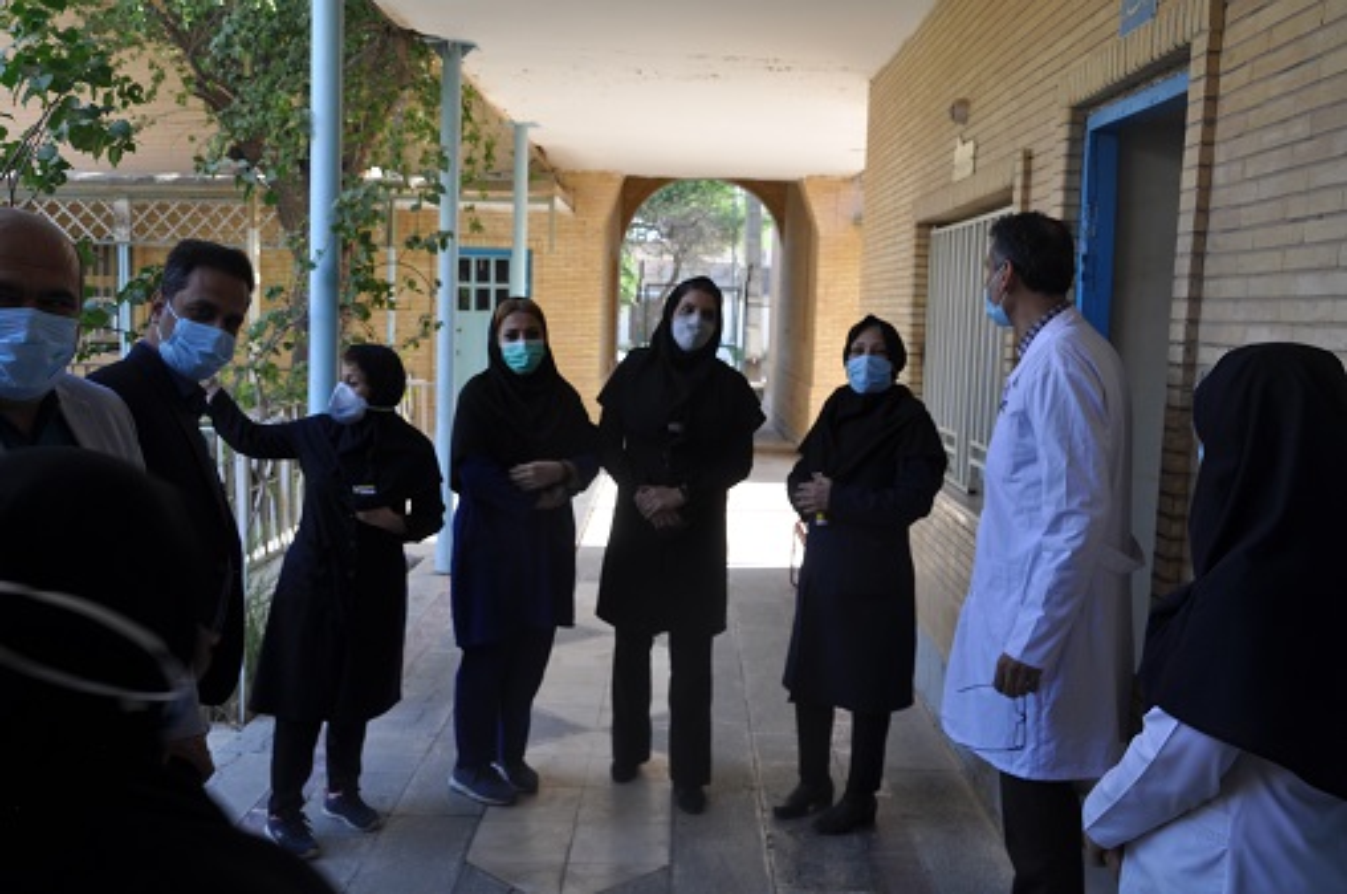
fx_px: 1233
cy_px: 447
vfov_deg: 39.8
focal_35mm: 33
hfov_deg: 57.3
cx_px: 674
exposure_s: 1/60
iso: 200
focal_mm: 22
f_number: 8
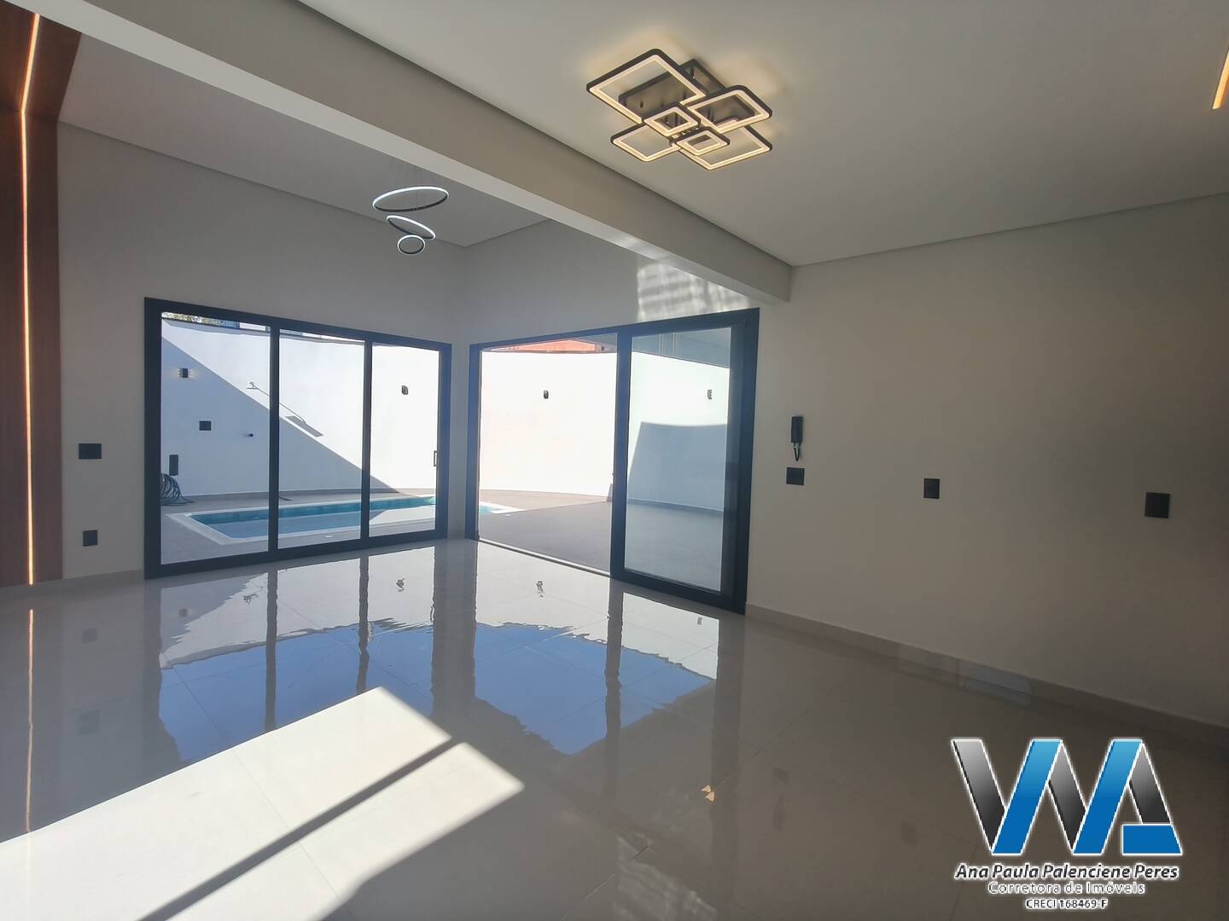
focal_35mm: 15
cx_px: 614
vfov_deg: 81.7
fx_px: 533
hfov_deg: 98.2
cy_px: 460
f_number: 2.2
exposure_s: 1/200
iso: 50
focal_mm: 1.67
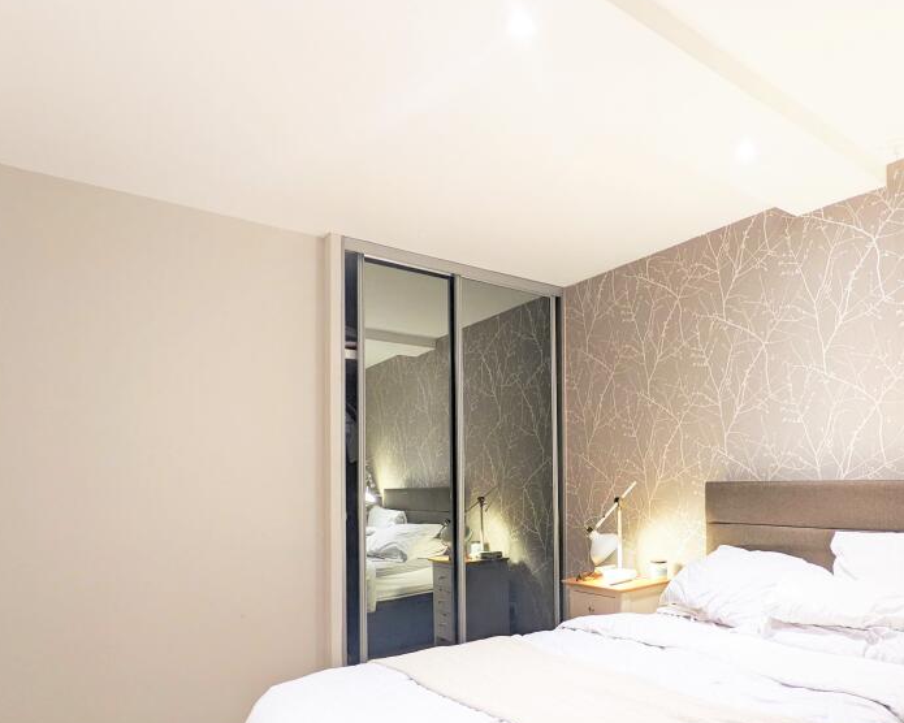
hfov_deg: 69.5
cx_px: 636
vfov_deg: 59.8
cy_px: 467
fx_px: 615
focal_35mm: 23
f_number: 2.2
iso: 75
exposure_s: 1/25
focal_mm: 2.22
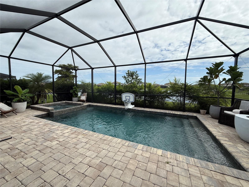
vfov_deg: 85.7
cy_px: 94
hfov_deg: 102.1
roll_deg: -0.6
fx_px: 101
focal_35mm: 14
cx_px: 124
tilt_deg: -3.7
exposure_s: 1/1145
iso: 50
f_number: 2.2
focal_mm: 2.22
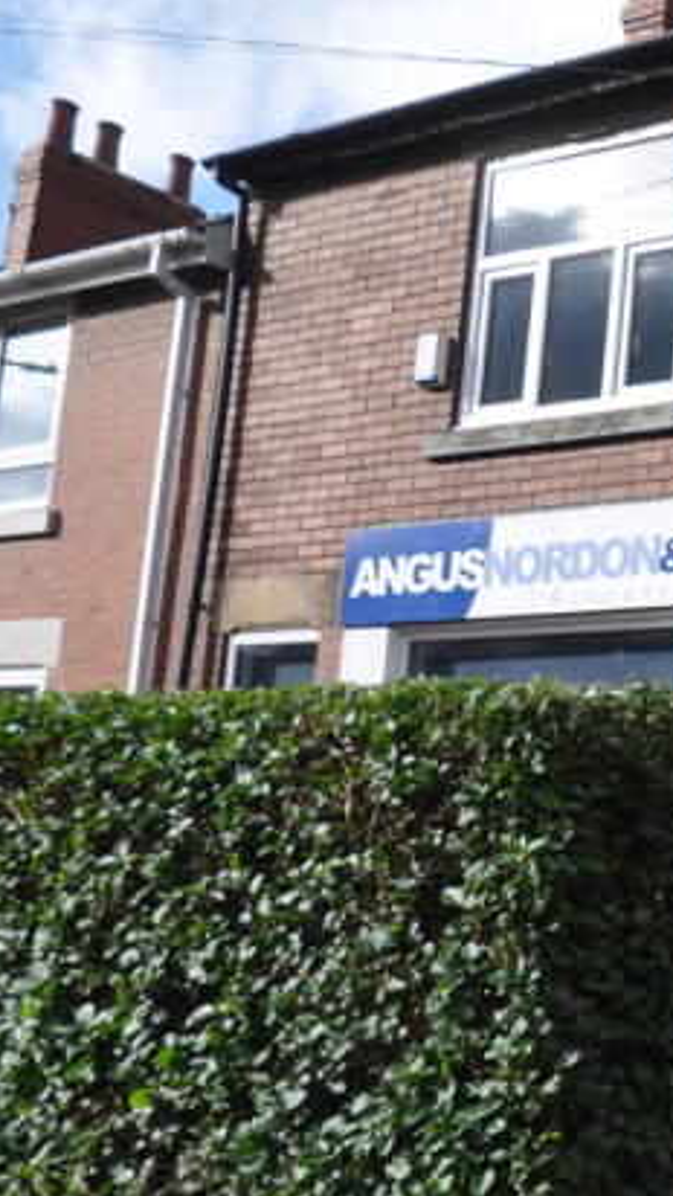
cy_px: 656
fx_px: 1236
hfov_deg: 21.4
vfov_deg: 51.5
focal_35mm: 39
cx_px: 1181
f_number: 8
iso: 200
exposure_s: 1/250
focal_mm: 10
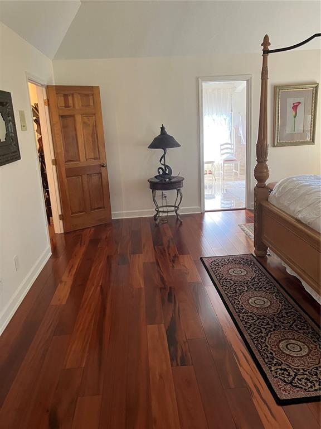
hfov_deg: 49.7
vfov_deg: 63.4
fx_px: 346
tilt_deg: -14.6
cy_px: 214
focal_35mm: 28
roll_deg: +2.5
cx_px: 160
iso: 250
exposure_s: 1/60
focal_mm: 3.99
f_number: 1.8
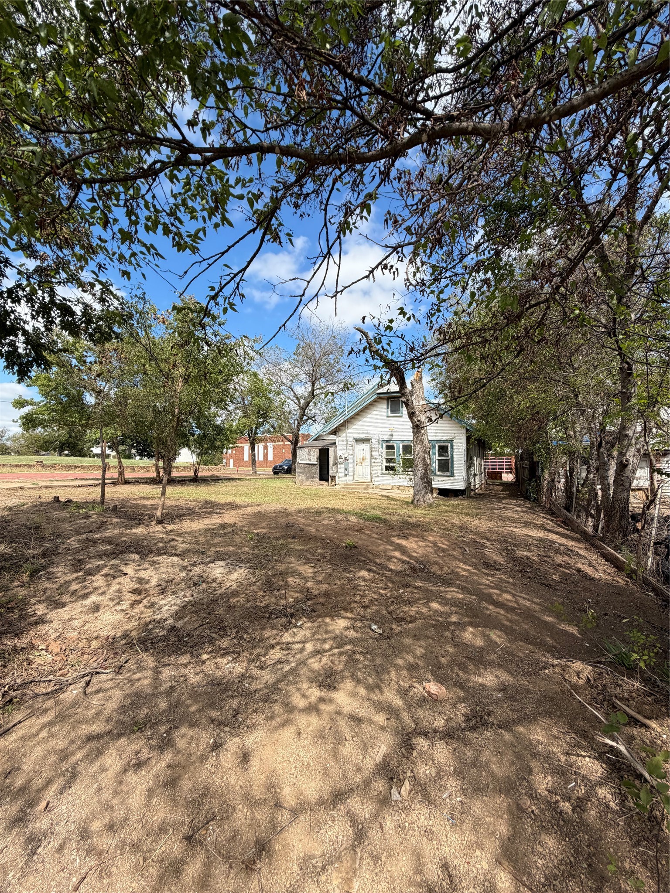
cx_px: 335
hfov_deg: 85.7
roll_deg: +0.1
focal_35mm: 14
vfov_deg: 102.1
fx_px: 361
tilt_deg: +4.3
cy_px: 446
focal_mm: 2.22
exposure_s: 1/770
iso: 40
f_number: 2.2
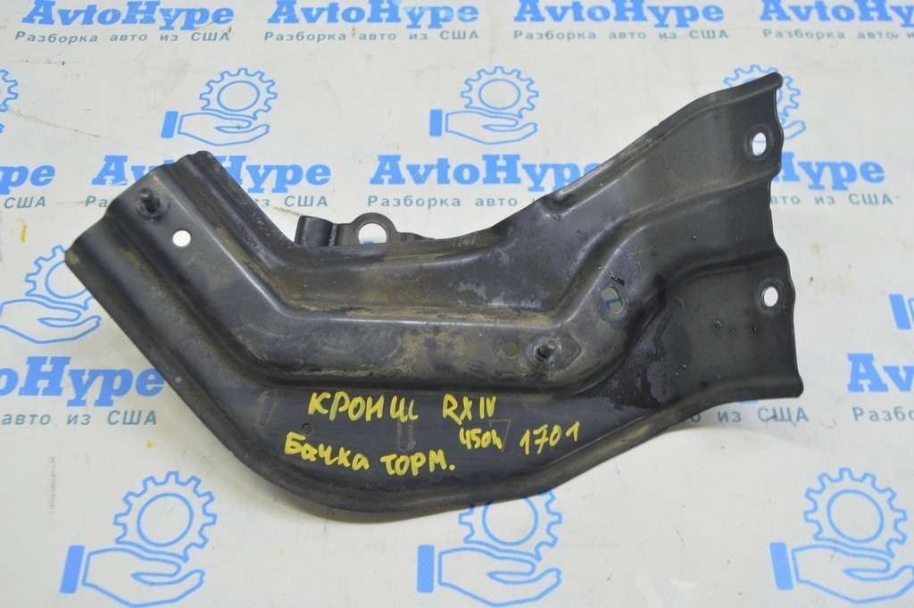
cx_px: 457
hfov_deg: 51.3
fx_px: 951
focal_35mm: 38
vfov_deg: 35.4
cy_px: 304
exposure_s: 1/20
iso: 400
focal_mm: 25
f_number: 5.6
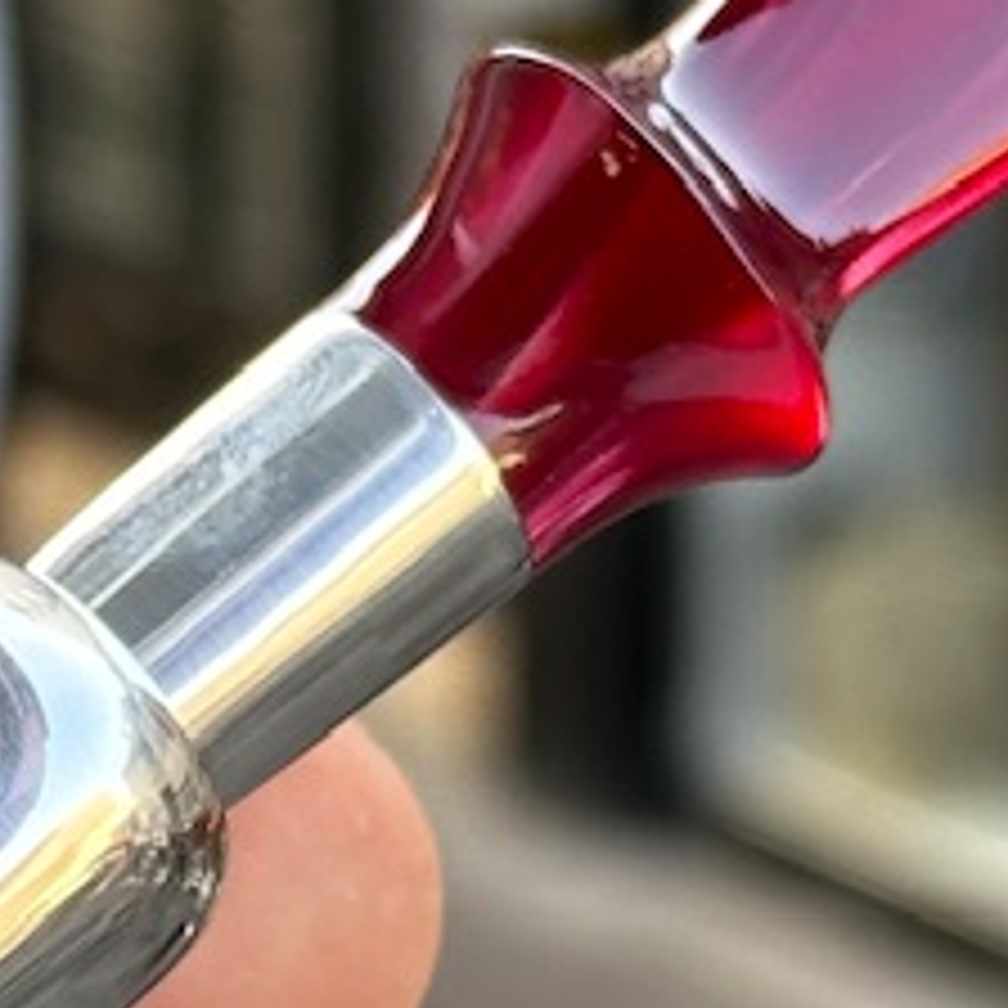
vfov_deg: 7.2
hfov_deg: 7.2
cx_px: 0
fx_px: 7973
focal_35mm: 242
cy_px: 900
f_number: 1.78
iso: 50
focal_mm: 6.86
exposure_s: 1/229
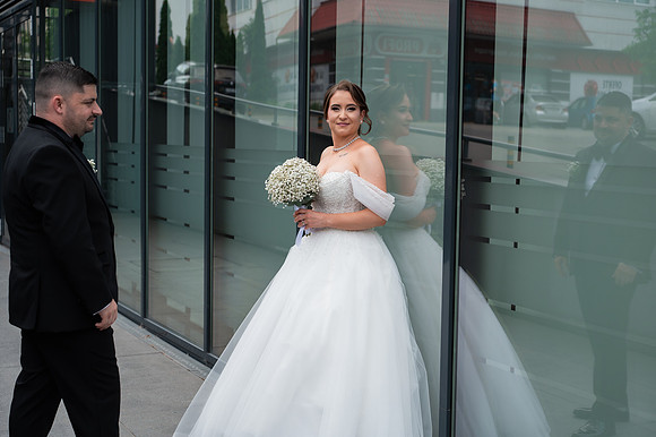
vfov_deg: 27.0
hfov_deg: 39.6
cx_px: 328
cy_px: 218
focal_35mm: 50
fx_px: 911
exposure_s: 1/800
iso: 200
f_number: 3.5
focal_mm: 50
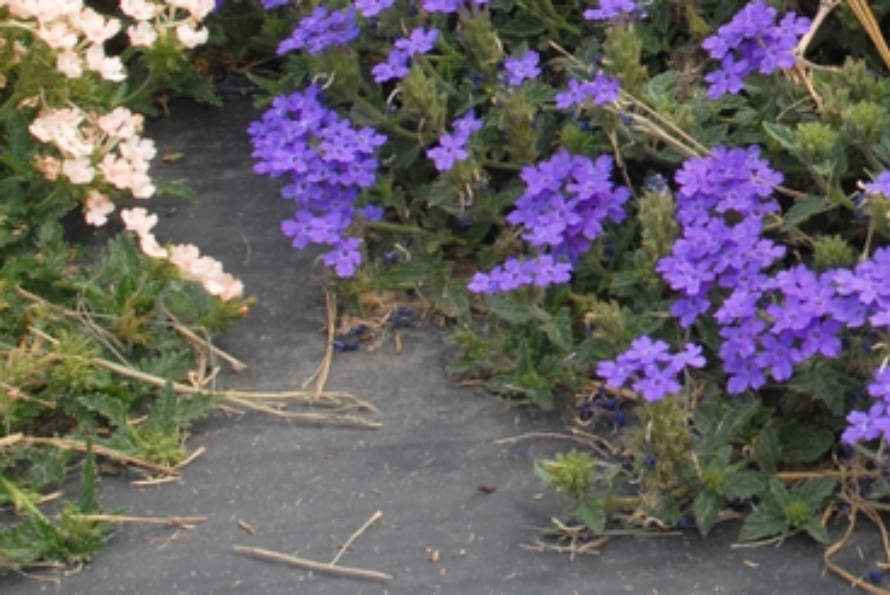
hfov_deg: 16.6
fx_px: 2895
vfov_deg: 11.6
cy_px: -67
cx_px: 1115
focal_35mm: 117
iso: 400
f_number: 8
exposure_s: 1/250
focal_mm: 28
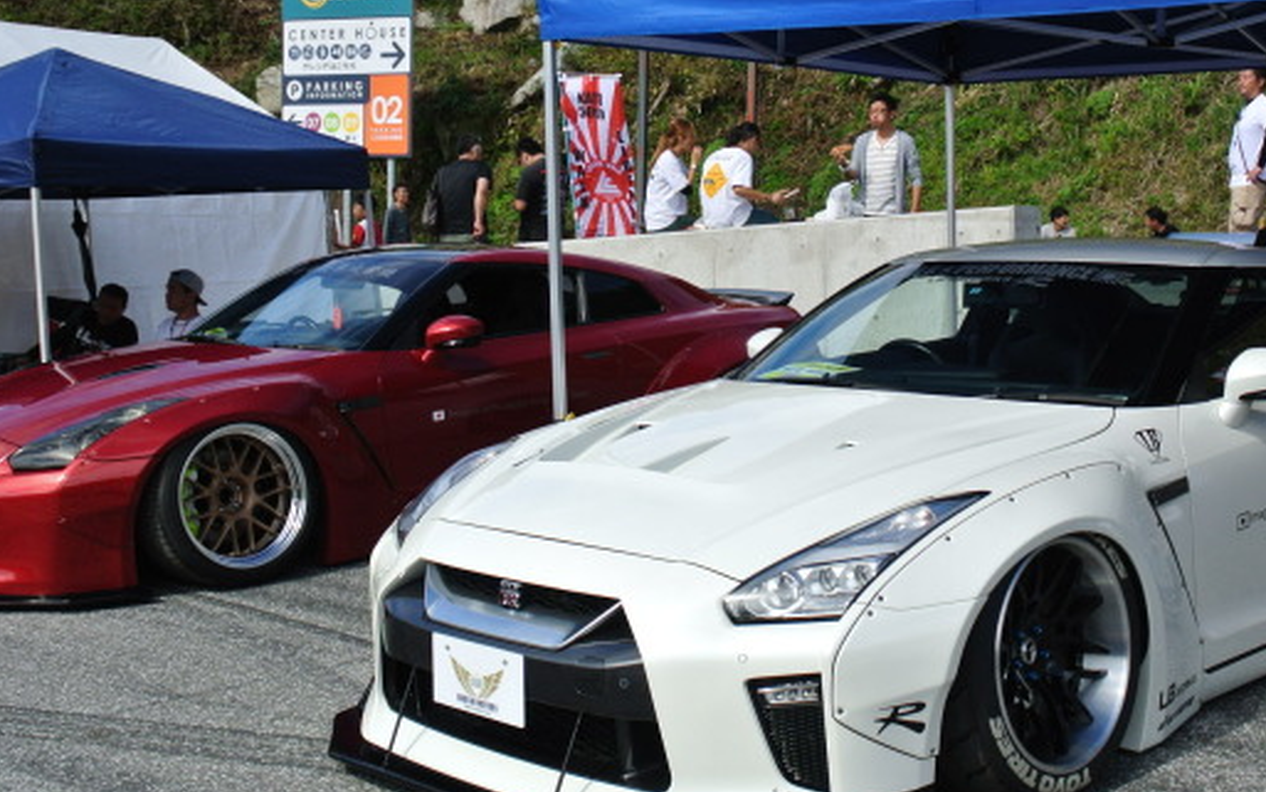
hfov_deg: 40.2
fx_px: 1726
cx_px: 698
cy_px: 406
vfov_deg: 25.9
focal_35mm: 50
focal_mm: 12.6
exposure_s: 1/640
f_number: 4.5
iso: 100
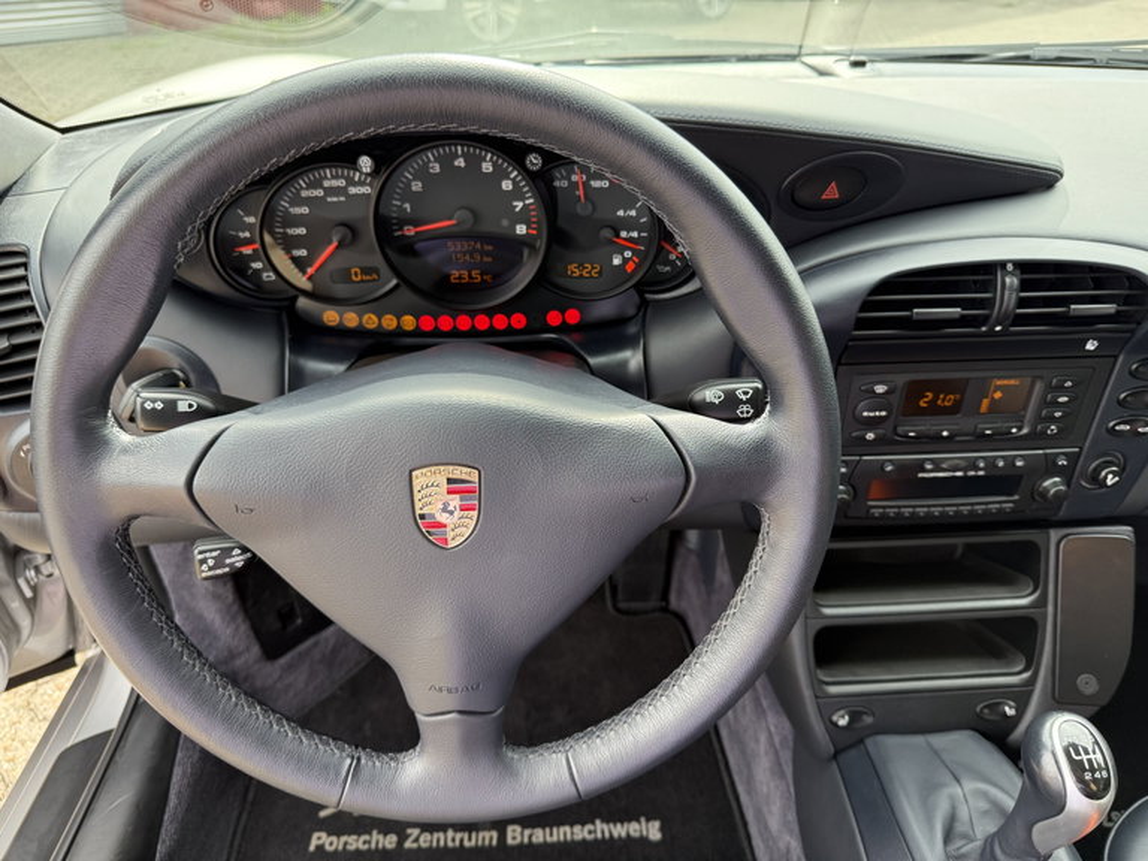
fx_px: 796
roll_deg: +0.4
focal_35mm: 24
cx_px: 574
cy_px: 430
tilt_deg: -30.9
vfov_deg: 56.8
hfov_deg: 71.6
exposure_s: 1/243
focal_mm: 6.76
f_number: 1.78
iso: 125
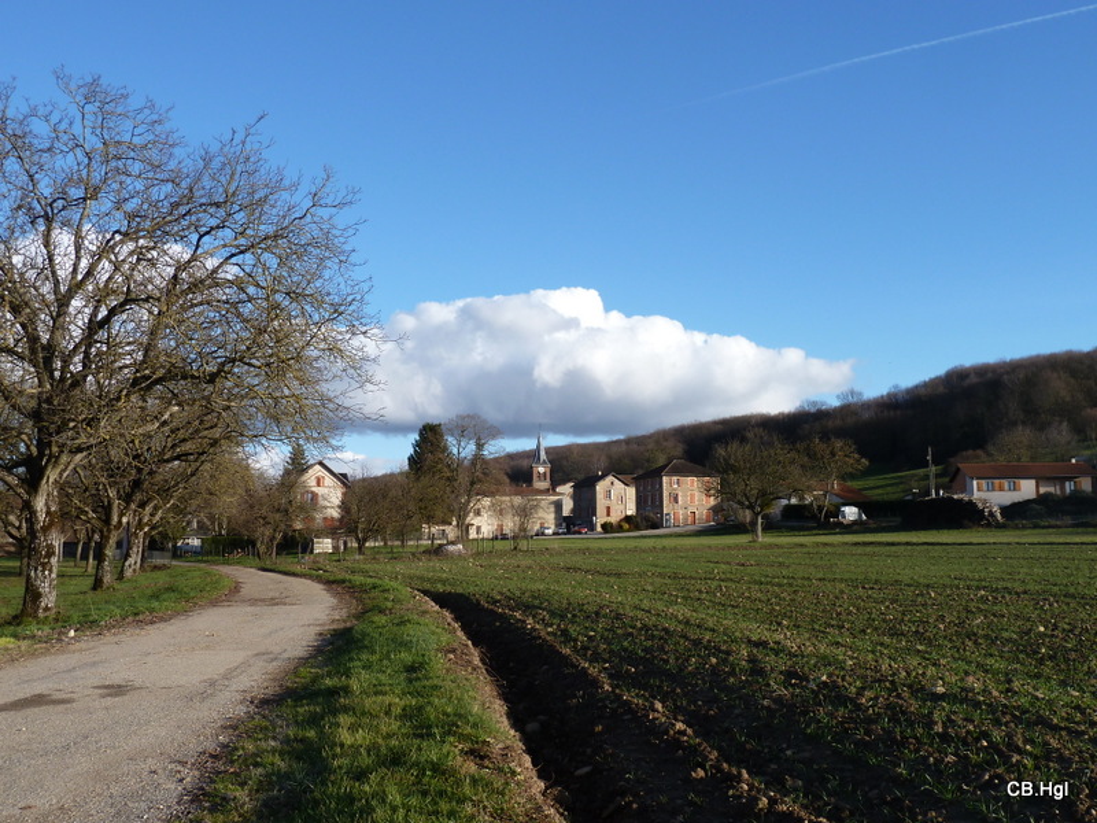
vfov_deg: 44.2
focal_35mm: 32
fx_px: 1014
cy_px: 412
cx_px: 548
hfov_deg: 56.8
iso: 80
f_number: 4
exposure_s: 1/400
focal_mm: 5.3
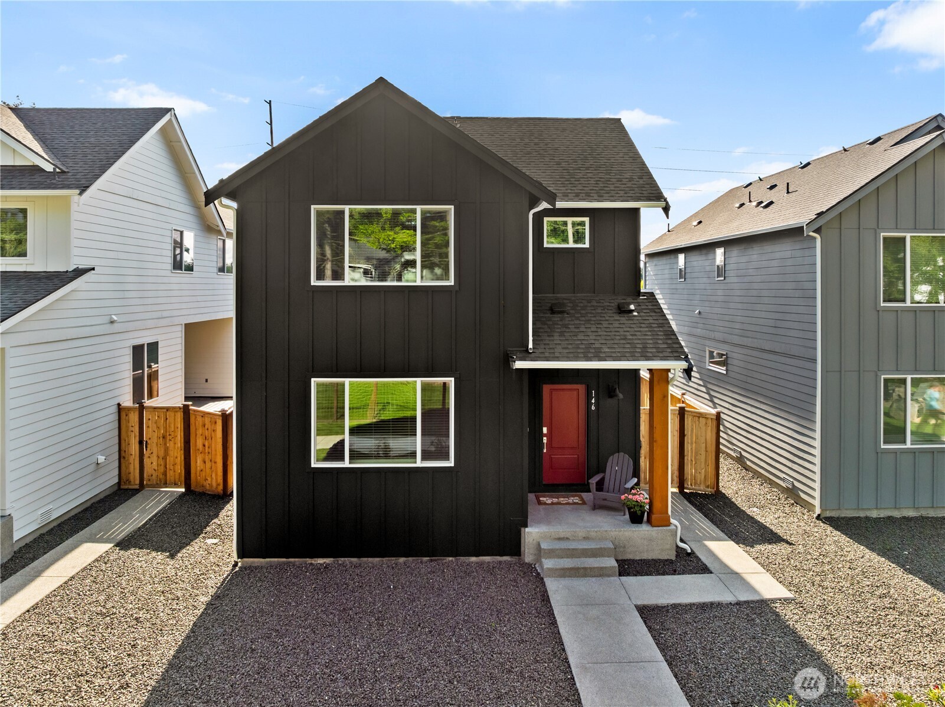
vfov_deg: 56.7
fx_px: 655
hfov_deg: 71.6
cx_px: 472
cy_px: 354
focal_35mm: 24
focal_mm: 12.29
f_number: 4
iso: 200
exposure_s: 1/60
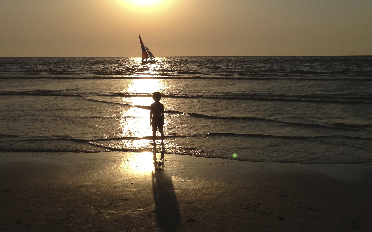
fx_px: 476
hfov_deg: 42.6
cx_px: 187
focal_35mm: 47
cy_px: 79
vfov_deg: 27.3
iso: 50
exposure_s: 1/9091
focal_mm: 4.13
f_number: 2.4
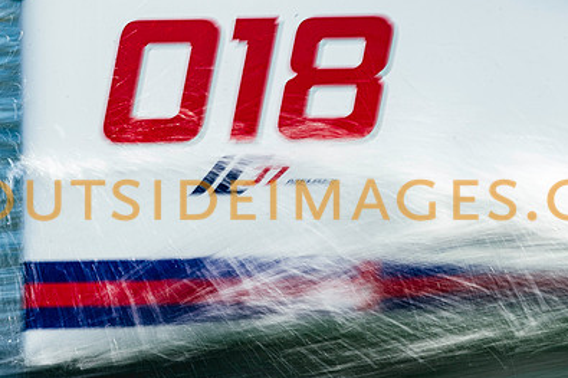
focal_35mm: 256
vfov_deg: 5.4
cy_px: 175
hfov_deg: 8.0
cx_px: 279
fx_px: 4037
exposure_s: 1/20
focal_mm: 165
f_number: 22
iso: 100
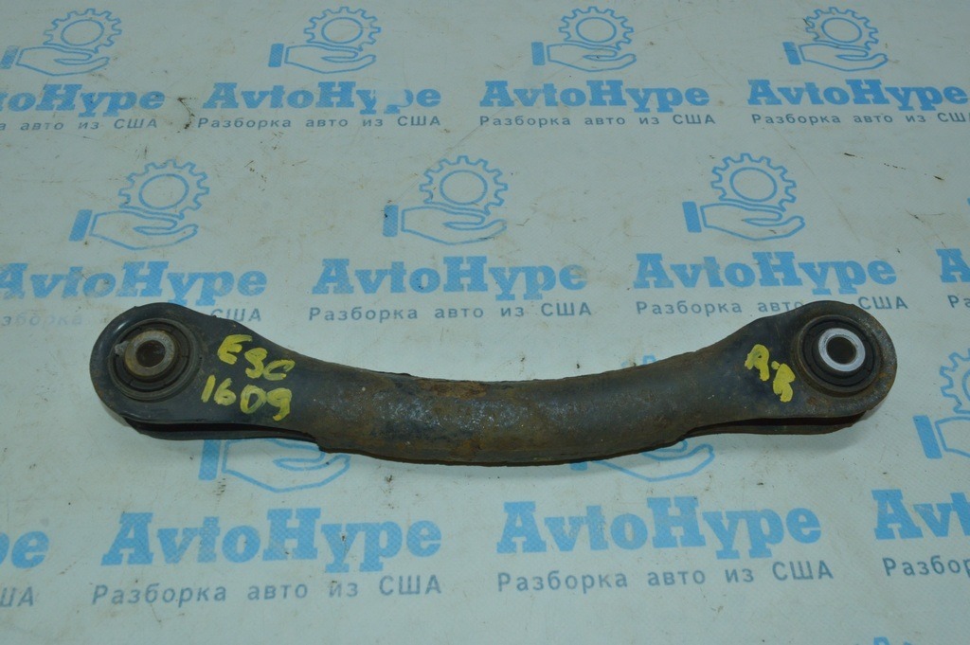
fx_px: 888
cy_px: 322
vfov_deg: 39.9
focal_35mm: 33
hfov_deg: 57.3
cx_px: 485
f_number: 16
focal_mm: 22
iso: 720
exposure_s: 1/40
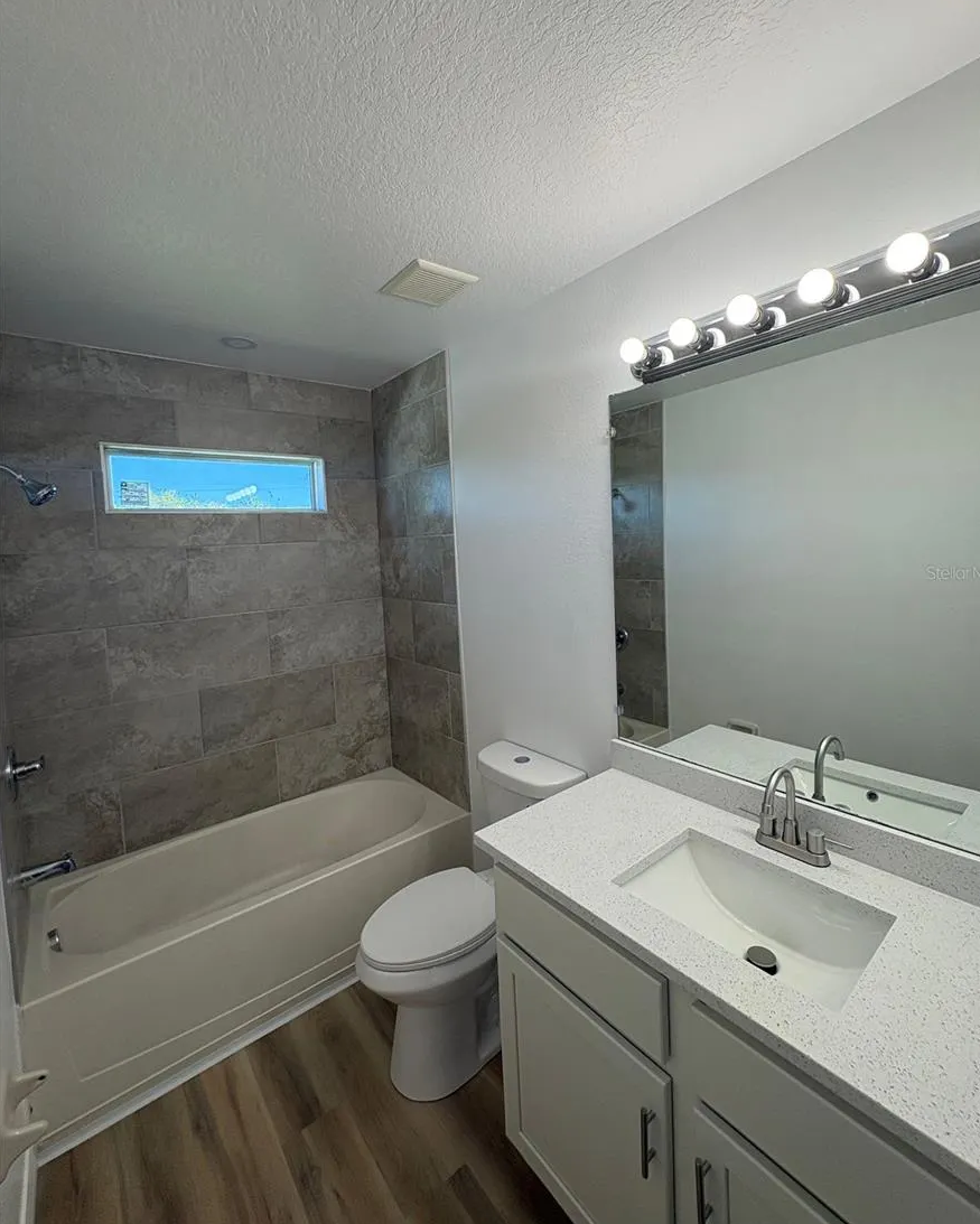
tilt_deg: -2.5
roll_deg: +2.9
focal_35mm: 15
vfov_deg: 96.6
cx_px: 502
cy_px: 572
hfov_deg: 84.0
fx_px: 544
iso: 64
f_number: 2.2
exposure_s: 1/160
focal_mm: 2.22
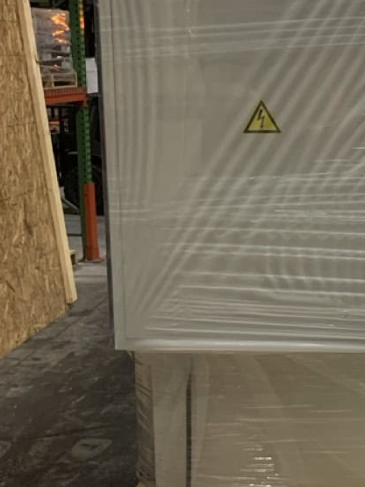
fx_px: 844
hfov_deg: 23.0
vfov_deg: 32.1
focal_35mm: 60
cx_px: 395
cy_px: 184
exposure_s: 1/48
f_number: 1.8
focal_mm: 4.2
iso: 320
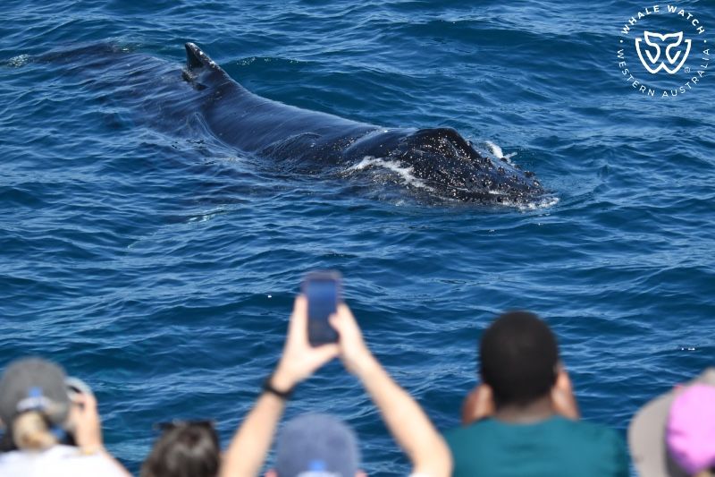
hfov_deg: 10.3
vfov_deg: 6.9
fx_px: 3971
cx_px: 358
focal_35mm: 200
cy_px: 238
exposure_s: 1/8000
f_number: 5.3
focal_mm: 200
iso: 1250
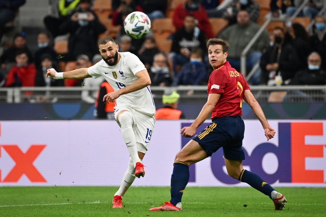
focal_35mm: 350
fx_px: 3169
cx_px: 163
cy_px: 108
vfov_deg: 3.9
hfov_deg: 5.9
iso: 2500
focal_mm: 350
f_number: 4
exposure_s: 1/2000
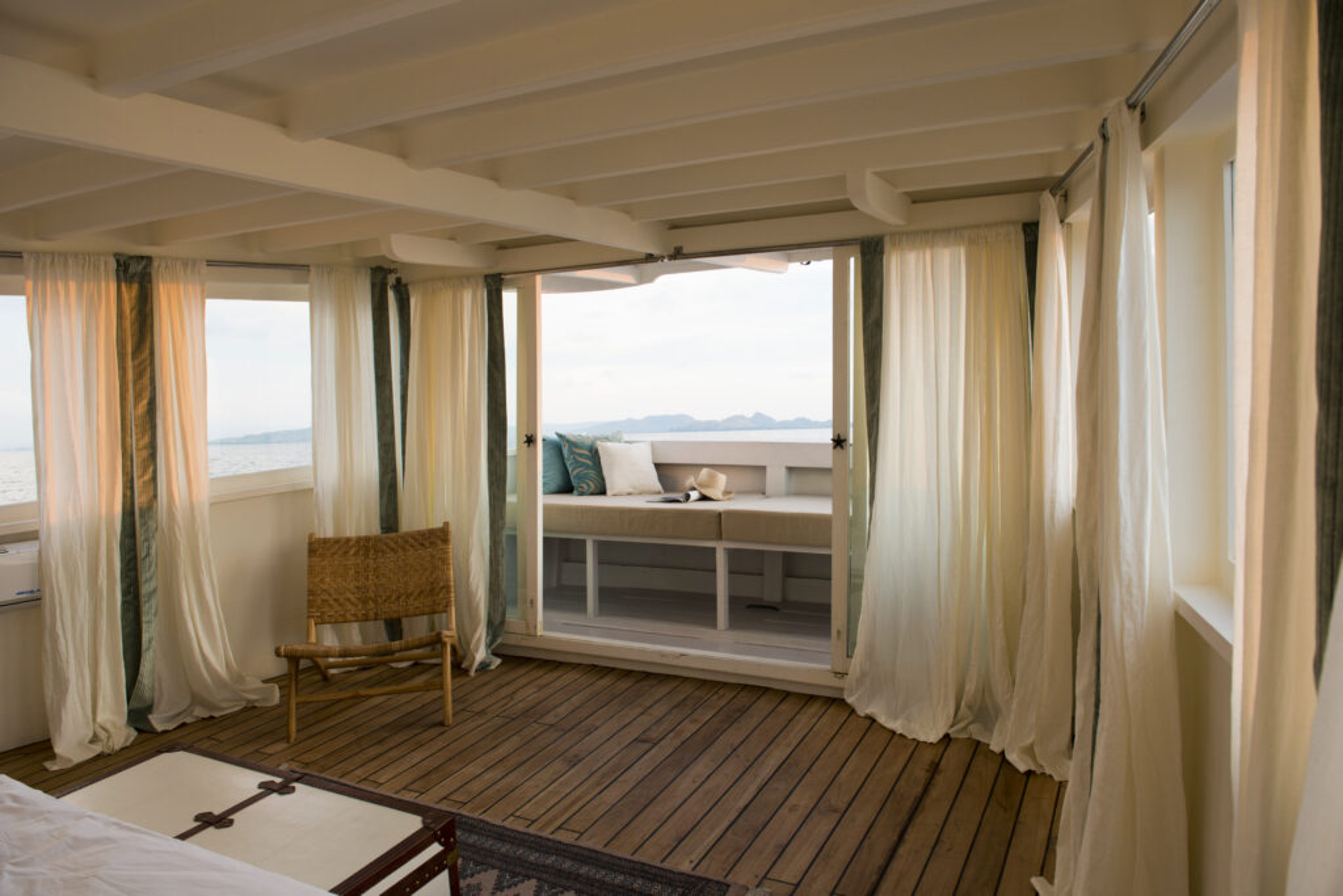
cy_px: 448
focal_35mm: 24
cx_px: 672
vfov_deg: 53.1
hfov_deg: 73.7
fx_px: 895
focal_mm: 24
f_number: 7.1
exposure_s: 1/40
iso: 400
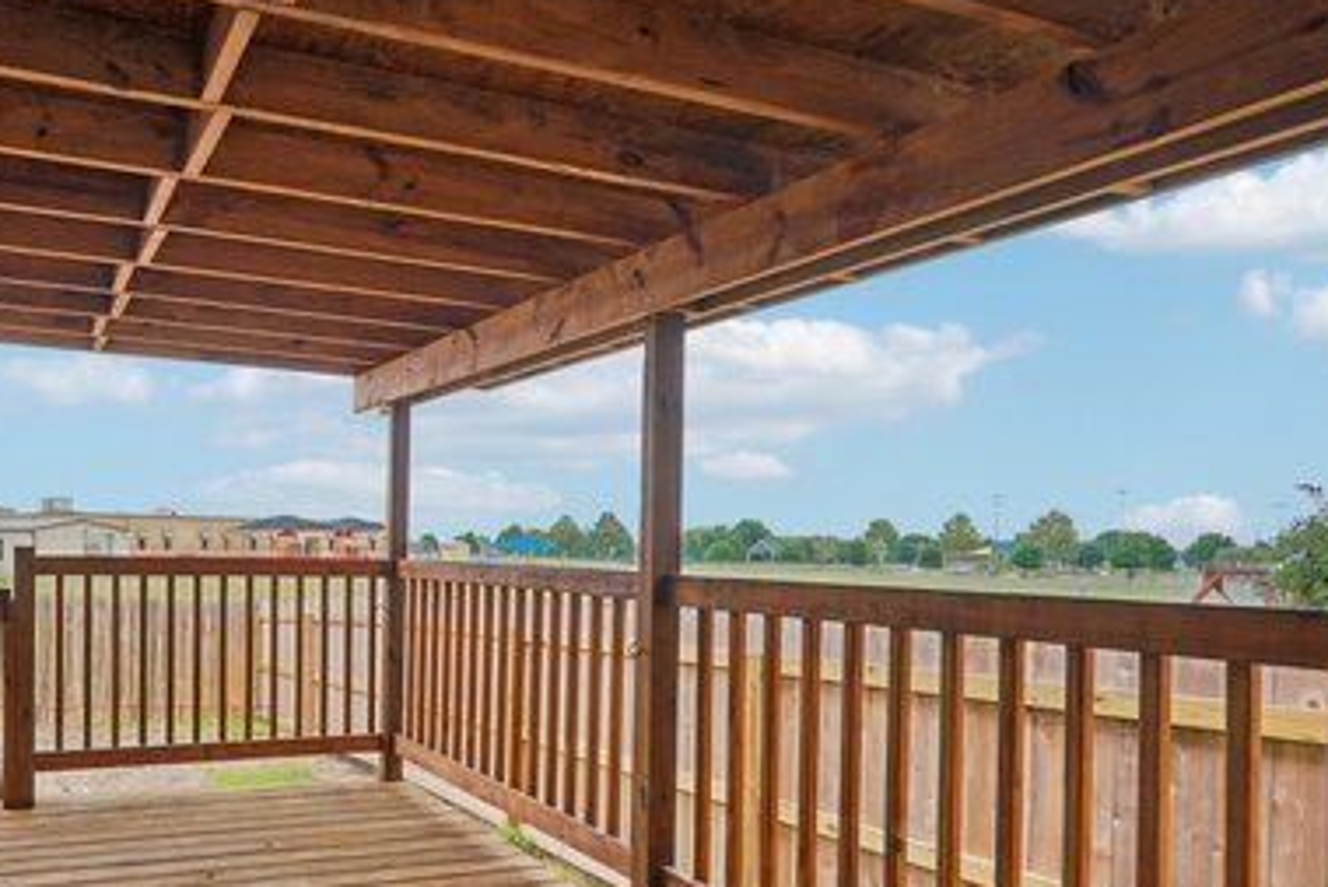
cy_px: 538
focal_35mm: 28
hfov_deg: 61.6
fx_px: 1027
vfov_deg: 46.4
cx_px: 312
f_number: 8
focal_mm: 16.5
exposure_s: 1/60
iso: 100
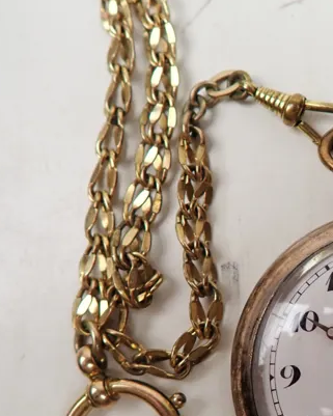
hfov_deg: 36.2
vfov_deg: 48.3
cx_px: 333
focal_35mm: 37
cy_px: 274
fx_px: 456
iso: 125
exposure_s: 1/125
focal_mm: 3.33
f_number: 2
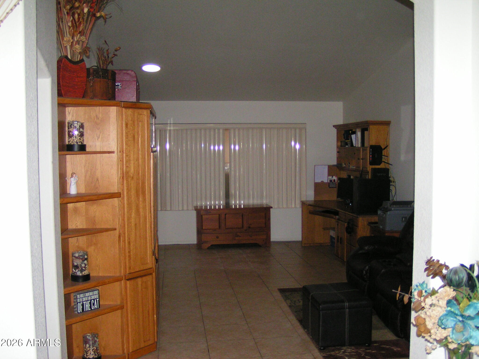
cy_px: 180
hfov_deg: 49.0
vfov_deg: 37.7
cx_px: 240
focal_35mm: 38
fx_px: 526
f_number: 2.8
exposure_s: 1/40
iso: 200
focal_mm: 5.8
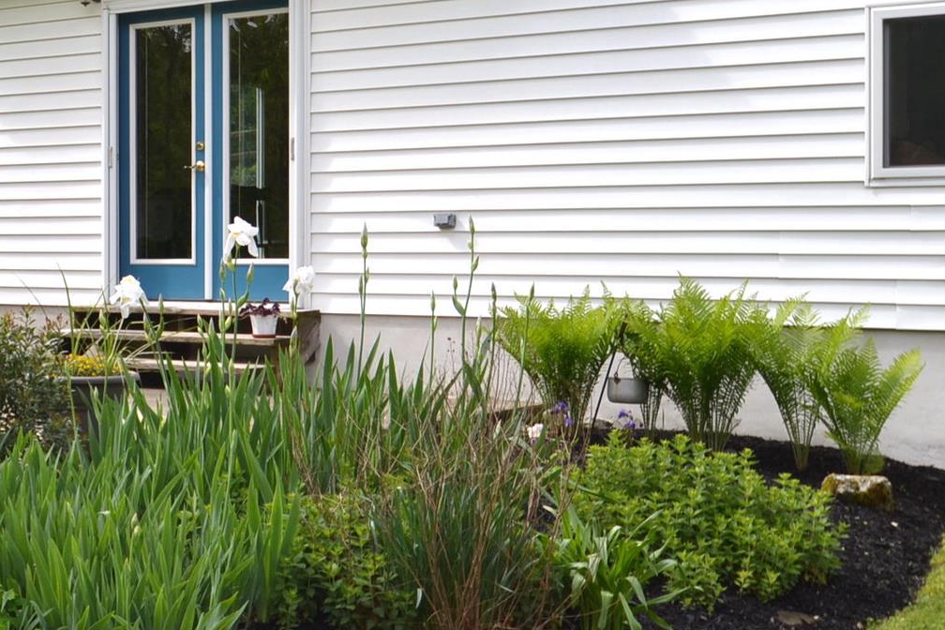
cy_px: 242
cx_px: 7
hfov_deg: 29.4
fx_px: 1680
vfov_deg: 21.2
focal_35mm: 64
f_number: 6.3
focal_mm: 21
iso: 100
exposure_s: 1/160
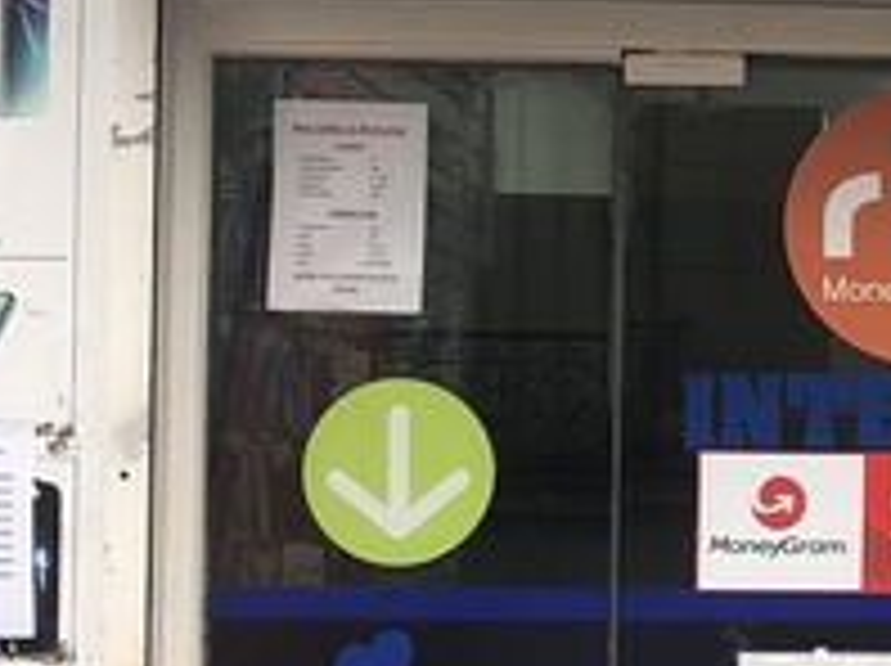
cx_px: 1580
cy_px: 418
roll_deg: +0.6
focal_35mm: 136
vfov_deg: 10.9
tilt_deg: +2.9
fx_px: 3496
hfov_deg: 13.2
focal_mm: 3.99
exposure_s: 1/421
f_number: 1.8
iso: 20
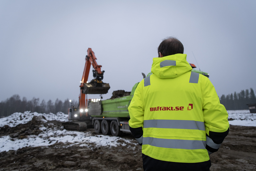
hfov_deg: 73.7
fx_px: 171
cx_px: 128
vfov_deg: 53.1
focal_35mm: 24
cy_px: 86
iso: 800
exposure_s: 1/320
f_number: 3.5
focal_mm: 24
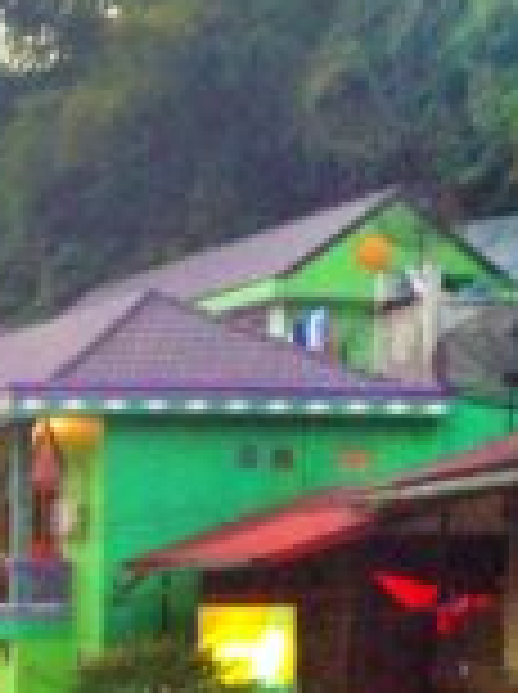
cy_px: 718
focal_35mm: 114
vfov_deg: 16.9
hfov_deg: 12.2
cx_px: -311
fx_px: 2281
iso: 320
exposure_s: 1/20
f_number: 2.4
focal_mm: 4.28
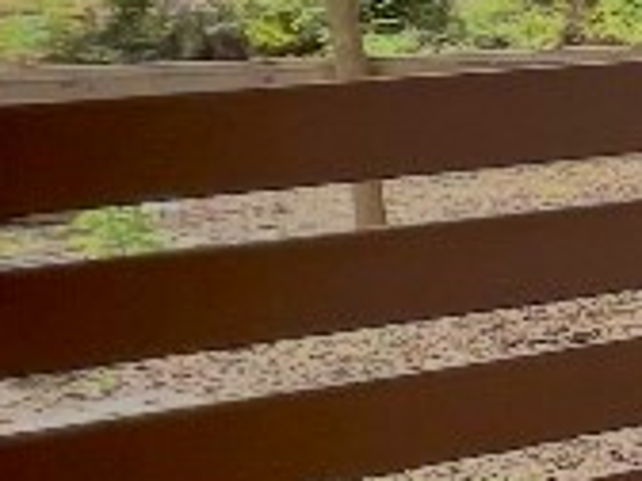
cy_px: 225
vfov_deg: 15.9
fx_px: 1725
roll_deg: +1.6
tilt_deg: -12.0
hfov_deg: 10.8
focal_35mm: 93
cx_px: 2041
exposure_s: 1/99
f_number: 1.8
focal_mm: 1.6
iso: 64
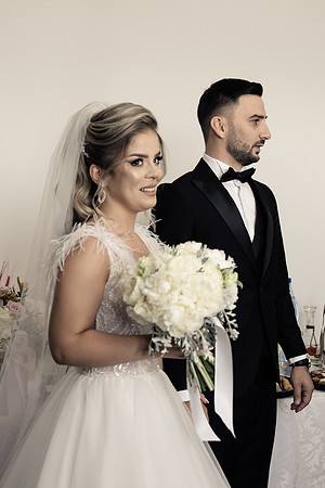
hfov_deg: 22.1
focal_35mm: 61
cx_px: 186
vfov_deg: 32.7
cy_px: 243
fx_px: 830
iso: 500
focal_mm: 40
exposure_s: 1/125
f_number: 2.8
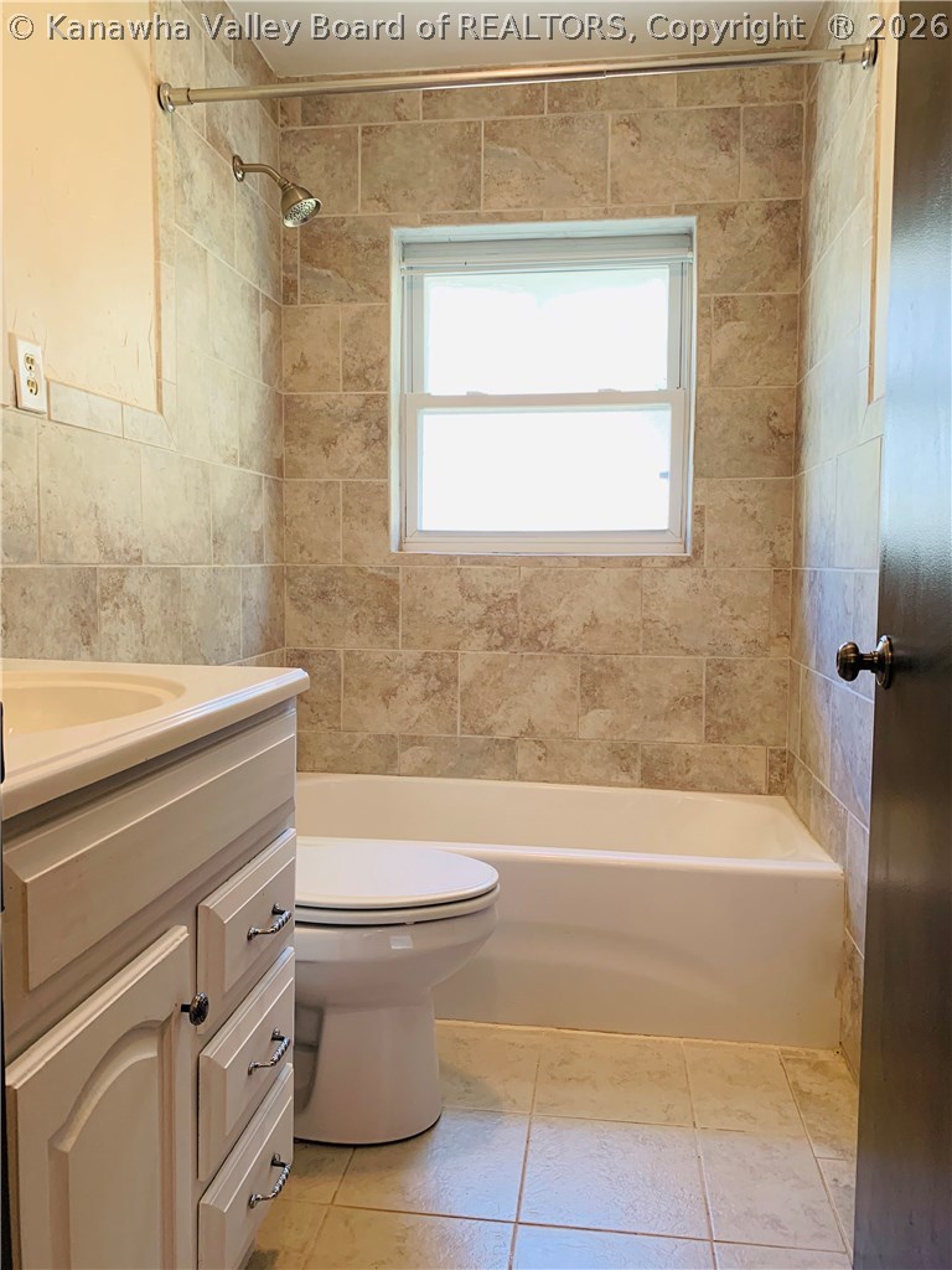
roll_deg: +0.1
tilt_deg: -2.7
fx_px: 953
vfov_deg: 67.3
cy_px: 635
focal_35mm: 26
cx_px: 476
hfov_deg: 53.1
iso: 100
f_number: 1.8
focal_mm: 4.25
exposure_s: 1/60
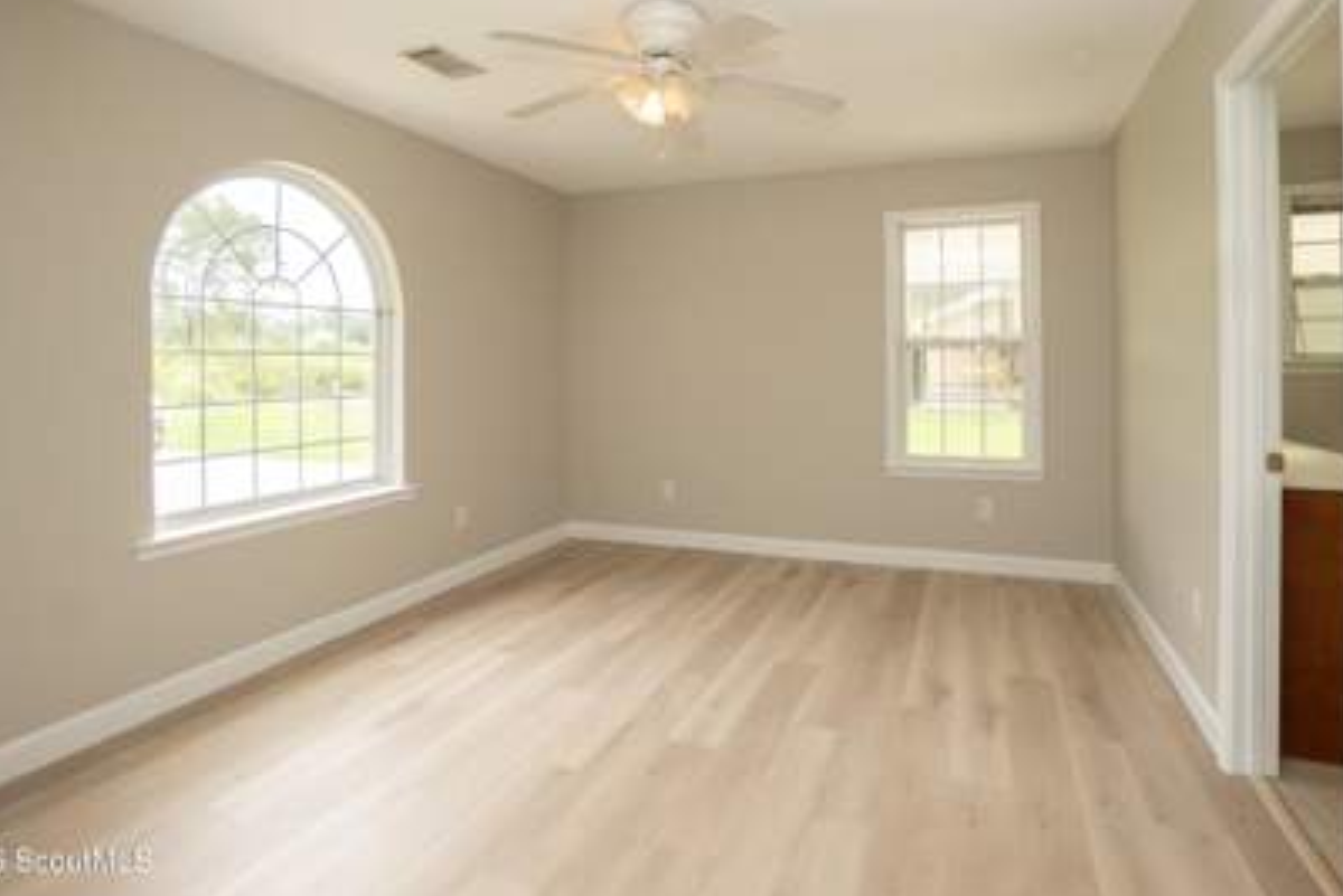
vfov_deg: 67.0
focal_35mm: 18
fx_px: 672
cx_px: 719
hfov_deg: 89.8
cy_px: 372
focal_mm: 10
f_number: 4
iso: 100
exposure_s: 1/60
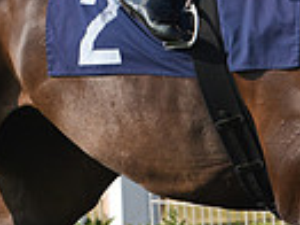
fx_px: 7368
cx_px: 231
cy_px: -192
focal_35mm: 851
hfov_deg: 2.3
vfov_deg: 1.7
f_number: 6.3
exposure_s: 1/2500
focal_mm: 200
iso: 640
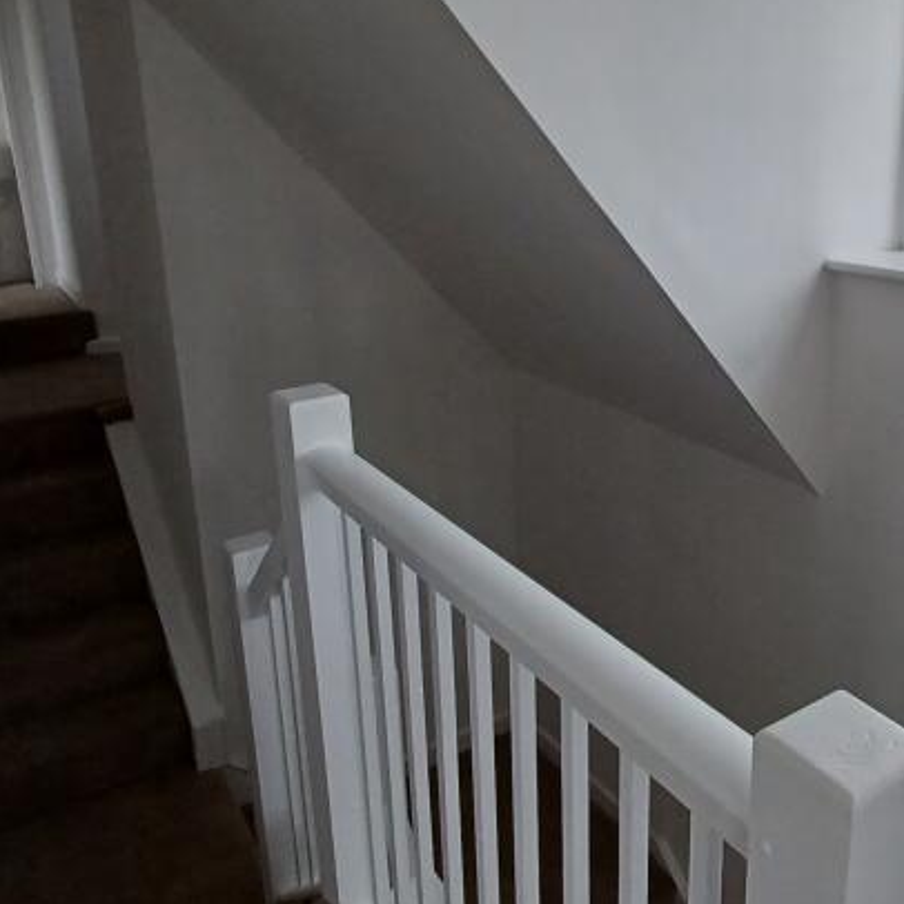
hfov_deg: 53.9
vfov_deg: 55.4
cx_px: 637
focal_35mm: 29
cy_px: 379
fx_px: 857
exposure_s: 1/100
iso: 50
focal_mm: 1.42
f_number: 2.2
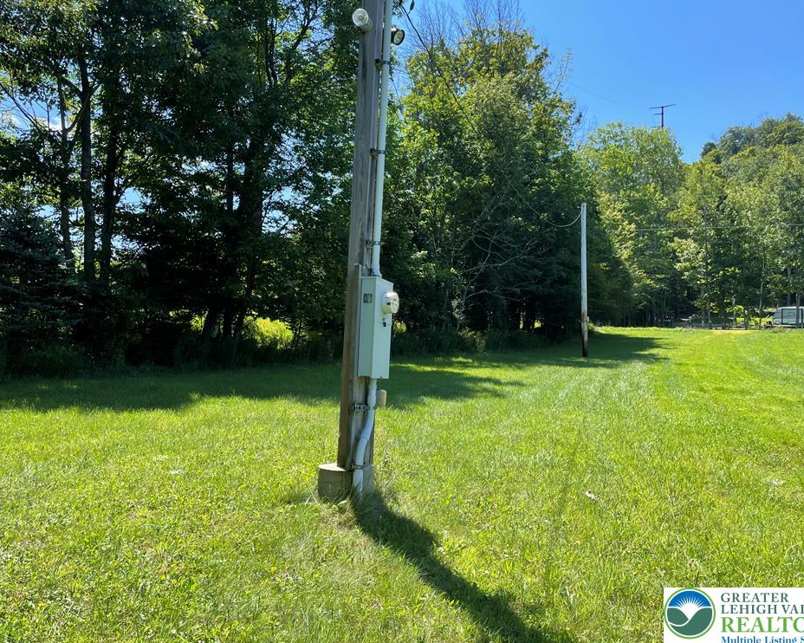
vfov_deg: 51.5
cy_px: 313
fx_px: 666
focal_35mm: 28
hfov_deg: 62.2
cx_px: 397
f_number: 1.6
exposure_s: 1/1247
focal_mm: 4.2
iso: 32
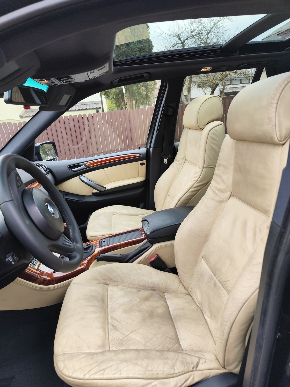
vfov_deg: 73.9
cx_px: 145
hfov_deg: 58.9
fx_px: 257
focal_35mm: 23
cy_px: 194
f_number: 1.65
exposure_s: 1/100
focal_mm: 6.19
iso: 80
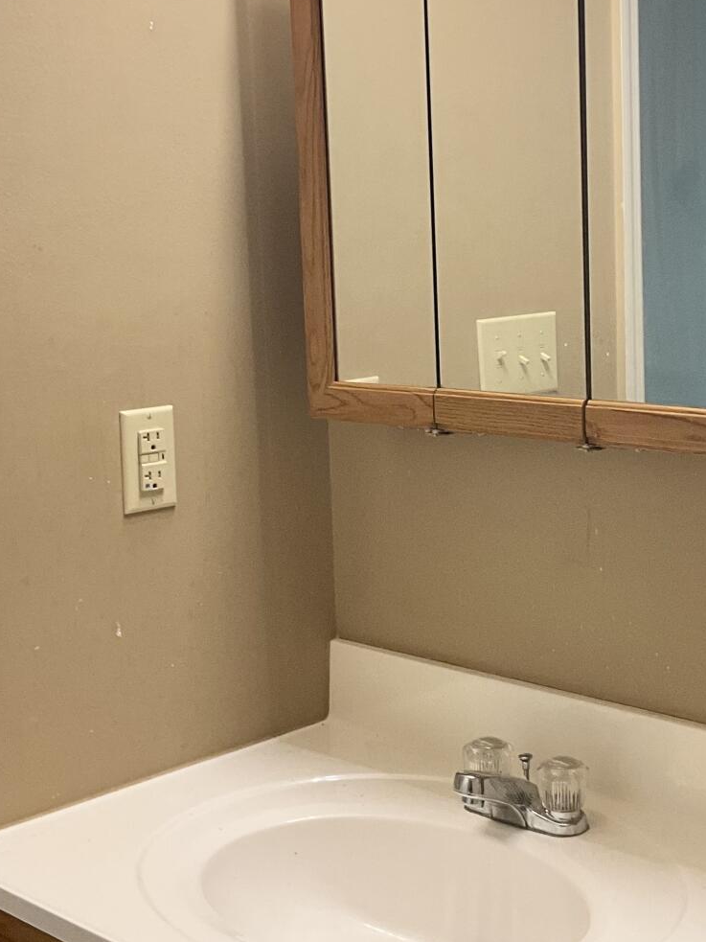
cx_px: 492
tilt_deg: -6.9
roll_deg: +0.8
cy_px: 392
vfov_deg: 32.6
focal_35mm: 59
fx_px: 1605
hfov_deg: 24.6
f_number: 1.8
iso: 64
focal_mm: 3
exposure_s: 1/60
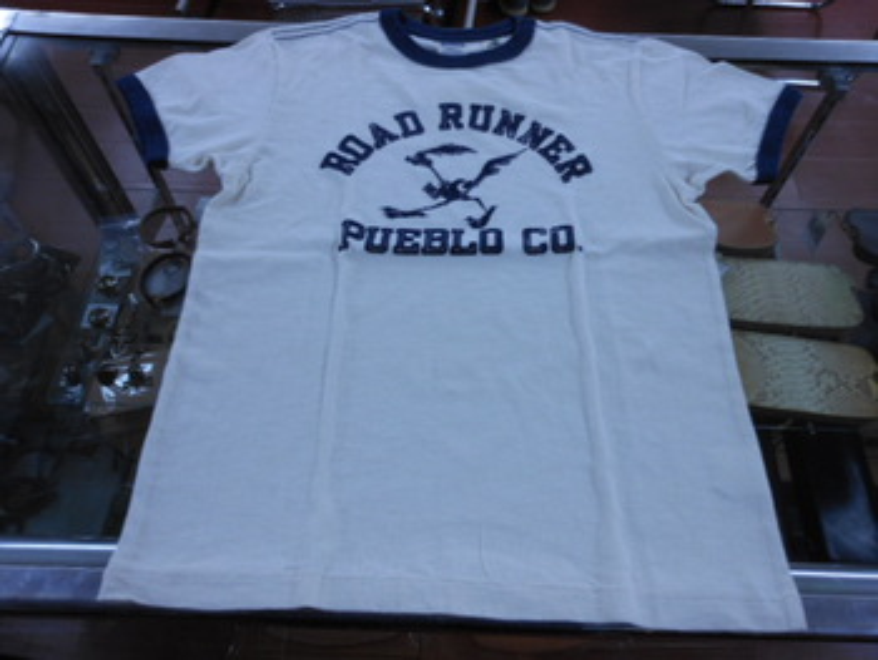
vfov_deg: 49.8
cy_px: 330
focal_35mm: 28
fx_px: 711
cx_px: 439
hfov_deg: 63.4
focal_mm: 5
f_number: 3.7
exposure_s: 1/30
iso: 100
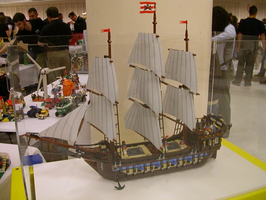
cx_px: 133
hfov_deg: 50.1
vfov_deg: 38.7
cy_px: 100
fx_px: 284
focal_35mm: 37
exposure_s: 1/23
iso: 100
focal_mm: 5.6
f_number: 2.7
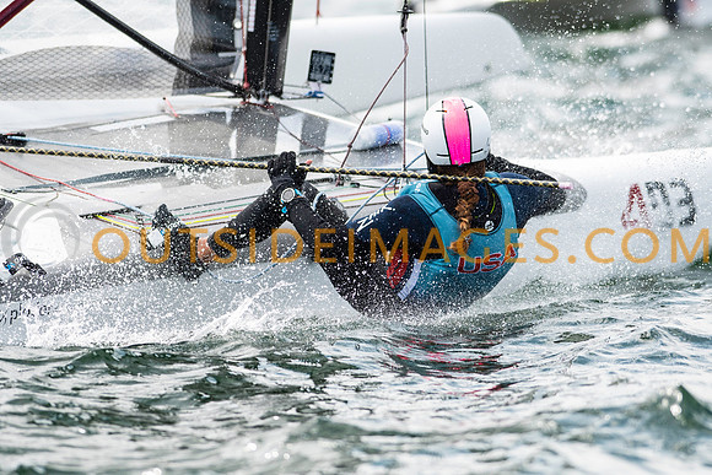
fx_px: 8902
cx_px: 356
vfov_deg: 3.1
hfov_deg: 4.6
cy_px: 238
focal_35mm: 450
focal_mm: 300
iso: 400
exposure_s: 1/4000
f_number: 5
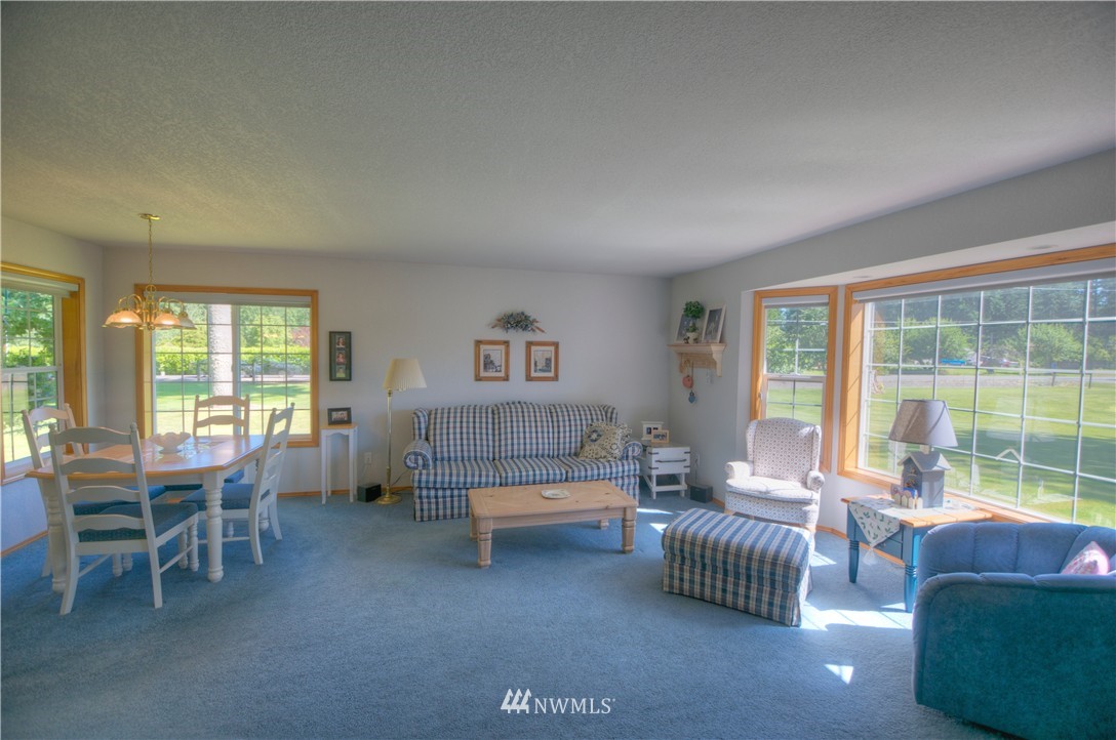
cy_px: 370
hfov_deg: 100.5
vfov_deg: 77.1
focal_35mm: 15
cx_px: 558
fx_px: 464
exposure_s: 1/200
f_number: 3.5
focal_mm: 10
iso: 200
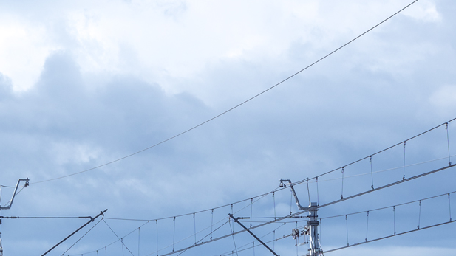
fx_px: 2563
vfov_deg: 5.7
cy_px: 288
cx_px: -19
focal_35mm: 212
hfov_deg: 10.1
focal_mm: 52
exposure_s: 1/800
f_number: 9
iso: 160
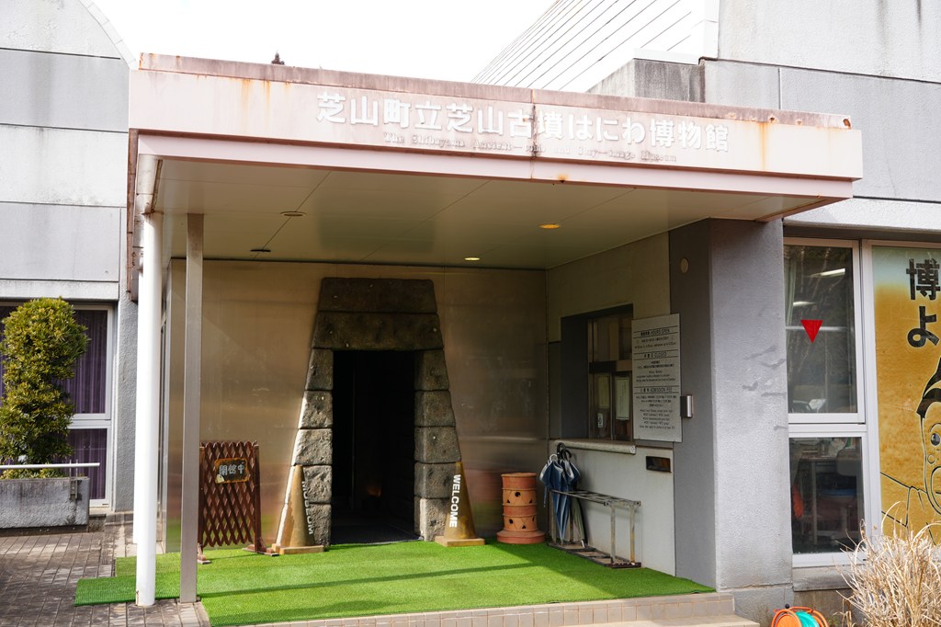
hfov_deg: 48.5
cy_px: 314
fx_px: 1045
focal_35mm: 40
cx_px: 470
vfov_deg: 33.4
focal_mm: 40
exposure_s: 1/200
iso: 100
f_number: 4.5
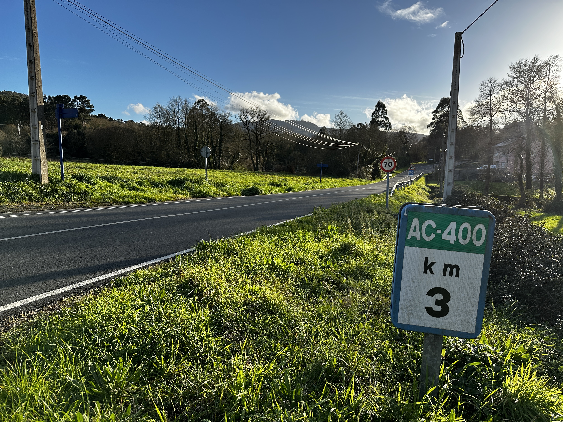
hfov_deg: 71.6
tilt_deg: -6.9
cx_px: 282
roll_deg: -1.2
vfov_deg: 56.8
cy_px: 211
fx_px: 390
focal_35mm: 24
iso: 80
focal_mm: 6.86
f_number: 1.78
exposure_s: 1/2967
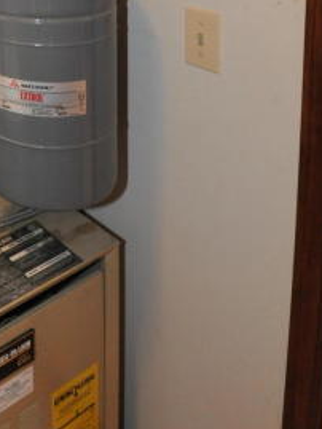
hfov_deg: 29.8
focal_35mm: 41
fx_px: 508
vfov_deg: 36.7
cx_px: -69
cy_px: -68
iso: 1250
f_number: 6.3
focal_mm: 10
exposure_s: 1/60
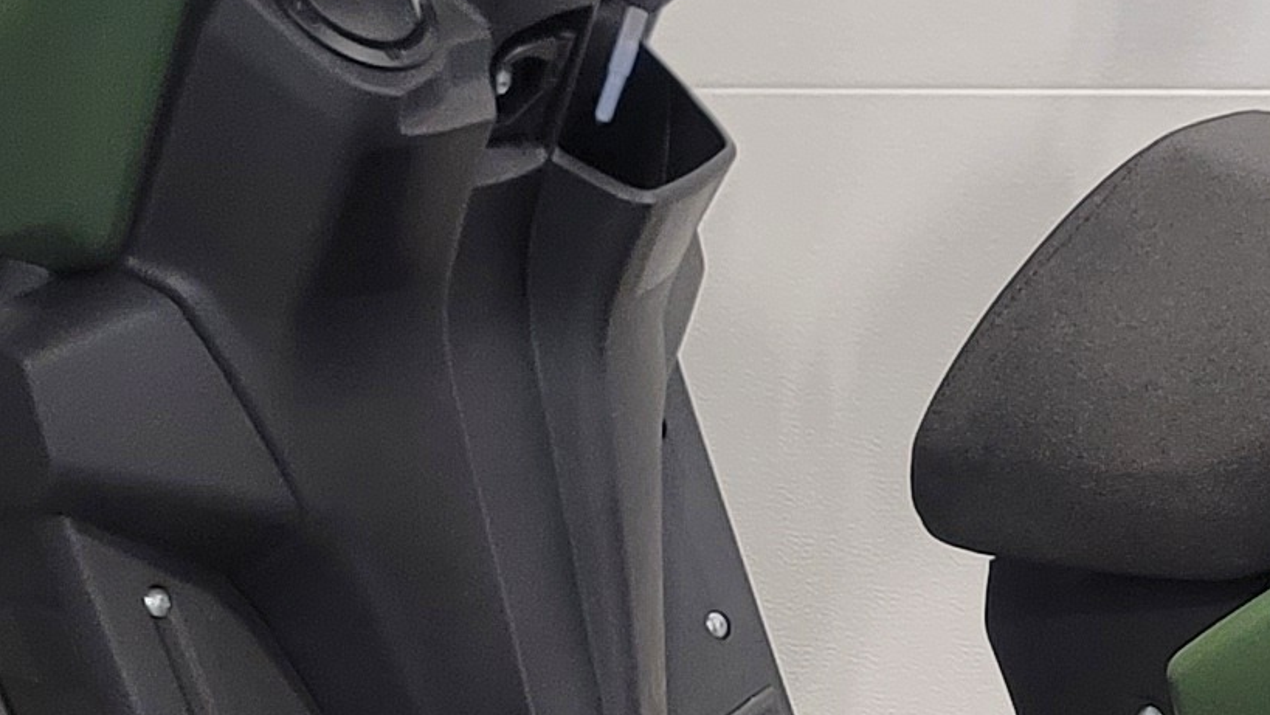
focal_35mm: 133
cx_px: 1188
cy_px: 366
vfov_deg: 9.1
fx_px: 4480
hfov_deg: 15.9
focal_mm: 7
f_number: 1.8
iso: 320
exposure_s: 1/120
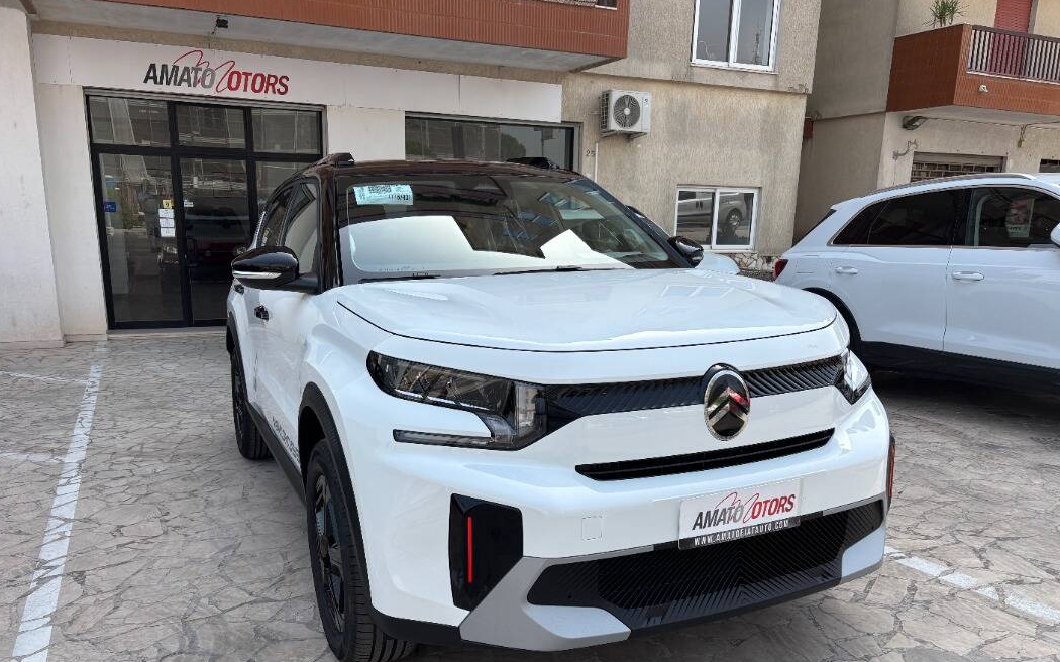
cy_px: 398
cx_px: 532
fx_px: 809
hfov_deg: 66.5
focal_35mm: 28
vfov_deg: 44.3
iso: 50
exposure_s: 1/1616
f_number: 1.6
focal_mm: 5.96
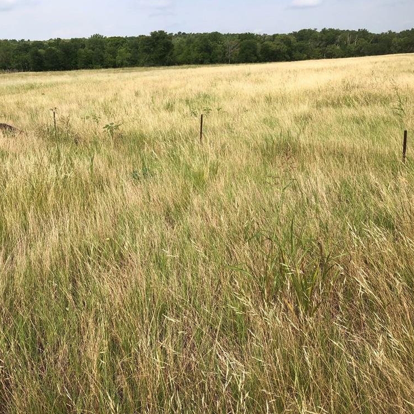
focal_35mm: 34
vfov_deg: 48.4
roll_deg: +0.8
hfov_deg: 47.7
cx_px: 141
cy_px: 202
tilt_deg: -16.7
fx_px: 460
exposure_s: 1/2208
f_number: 1.8
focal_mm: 3.99
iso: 20
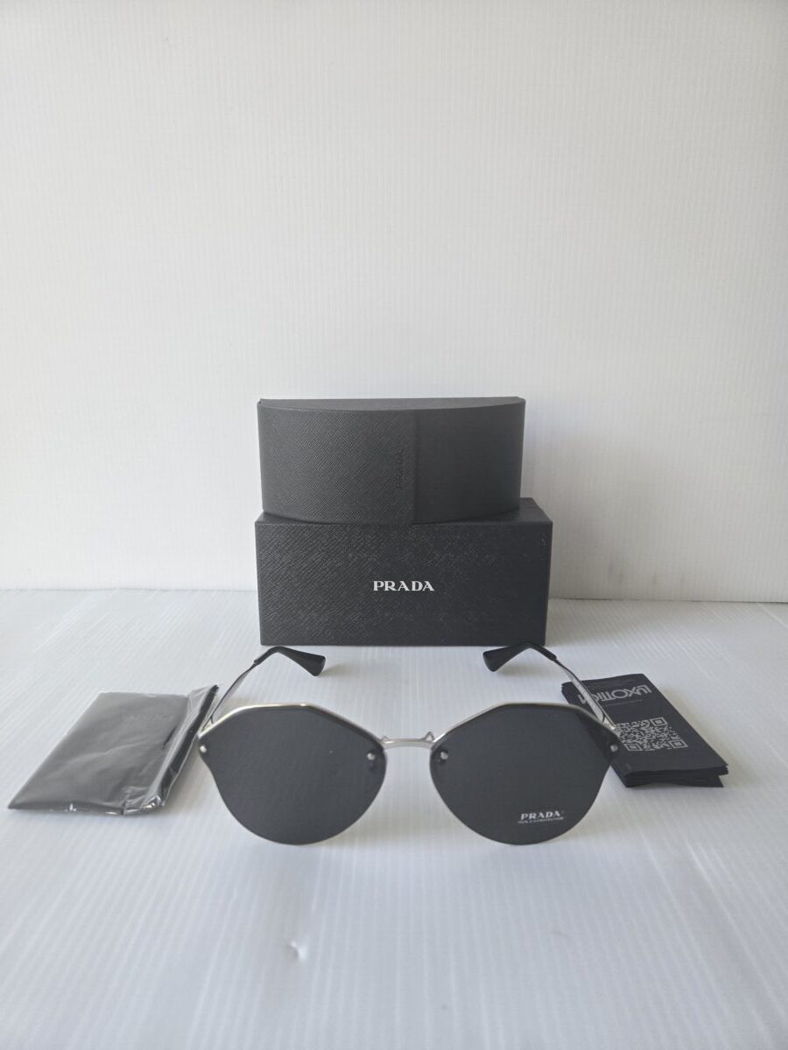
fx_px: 698
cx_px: 394
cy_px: 525
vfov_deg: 73.9
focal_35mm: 23
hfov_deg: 58.9
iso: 200
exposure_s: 1/180
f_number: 1.8
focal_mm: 5.4
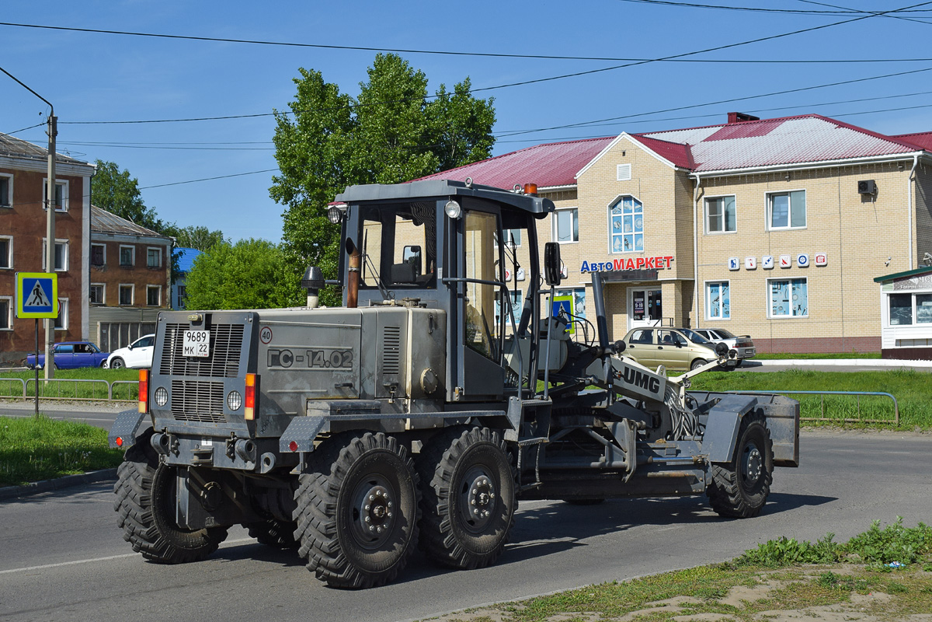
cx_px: 466
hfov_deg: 38.9
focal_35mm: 51
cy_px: 311
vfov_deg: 26.5
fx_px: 1320
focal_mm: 34
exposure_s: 1/1250
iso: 200
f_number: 7.1
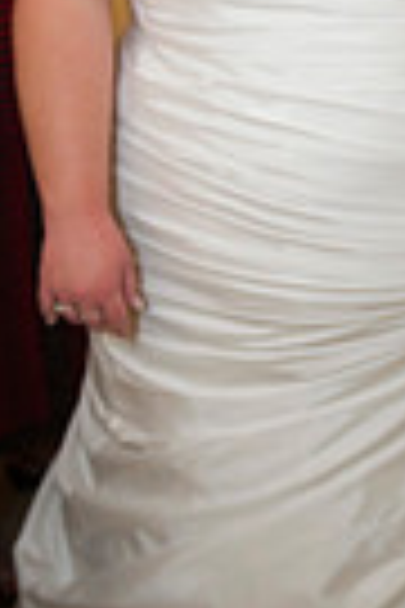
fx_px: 1350
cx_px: 475
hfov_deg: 16.4
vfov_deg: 25.2
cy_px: 185
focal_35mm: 80
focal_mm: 24
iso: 640
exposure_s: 1/60
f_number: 2.8
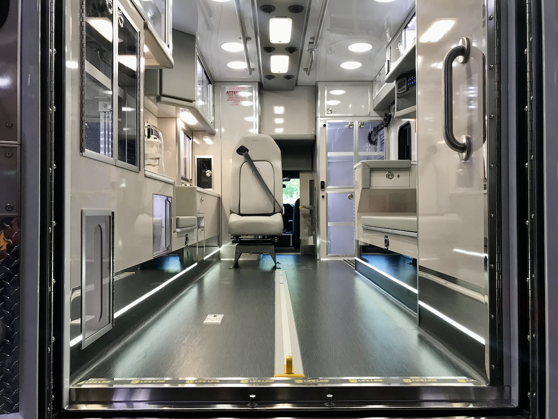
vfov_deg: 49.7
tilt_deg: +0.8
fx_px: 451
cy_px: 210
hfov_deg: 63.4
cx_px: 279
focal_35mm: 28
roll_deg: +0.4
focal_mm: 3.99
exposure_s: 1/35
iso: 20
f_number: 1.8
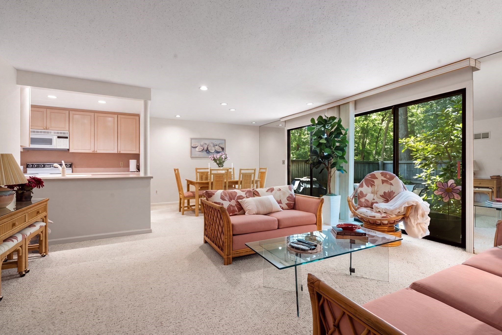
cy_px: 168
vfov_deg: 73.7
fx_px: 223
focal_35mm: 16
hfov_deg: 96.7
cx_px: 251
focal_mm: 16
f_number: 9
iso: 1250
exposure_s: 1/2
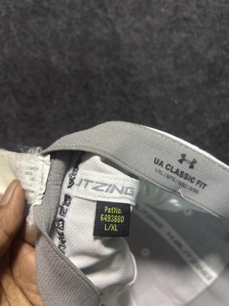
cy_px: 153
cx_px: 114
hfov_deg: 53.1
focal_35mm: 26
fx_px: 229
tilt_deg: -62.0
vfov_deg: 67.3
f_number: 1.5
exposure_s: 1/50
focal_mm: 5.7
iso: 100
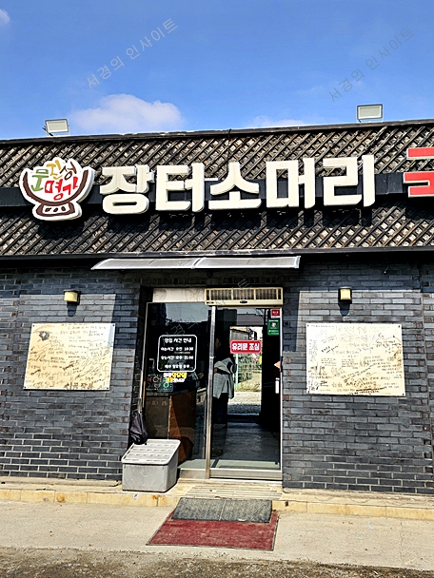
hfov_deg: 49.4
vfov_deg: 63.1
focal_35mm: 28
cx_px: 260
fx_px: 468
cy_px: 246
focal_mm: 6.3
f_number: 1.7
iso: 10
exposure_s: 1/1030
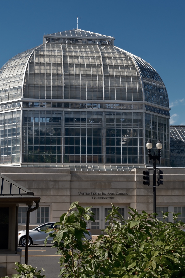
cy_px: 139
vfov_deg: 54.4
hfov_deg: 37.8
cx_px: 92
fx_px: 270
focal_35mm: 35
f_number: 5
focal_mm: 23
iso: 64
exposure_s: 1/450
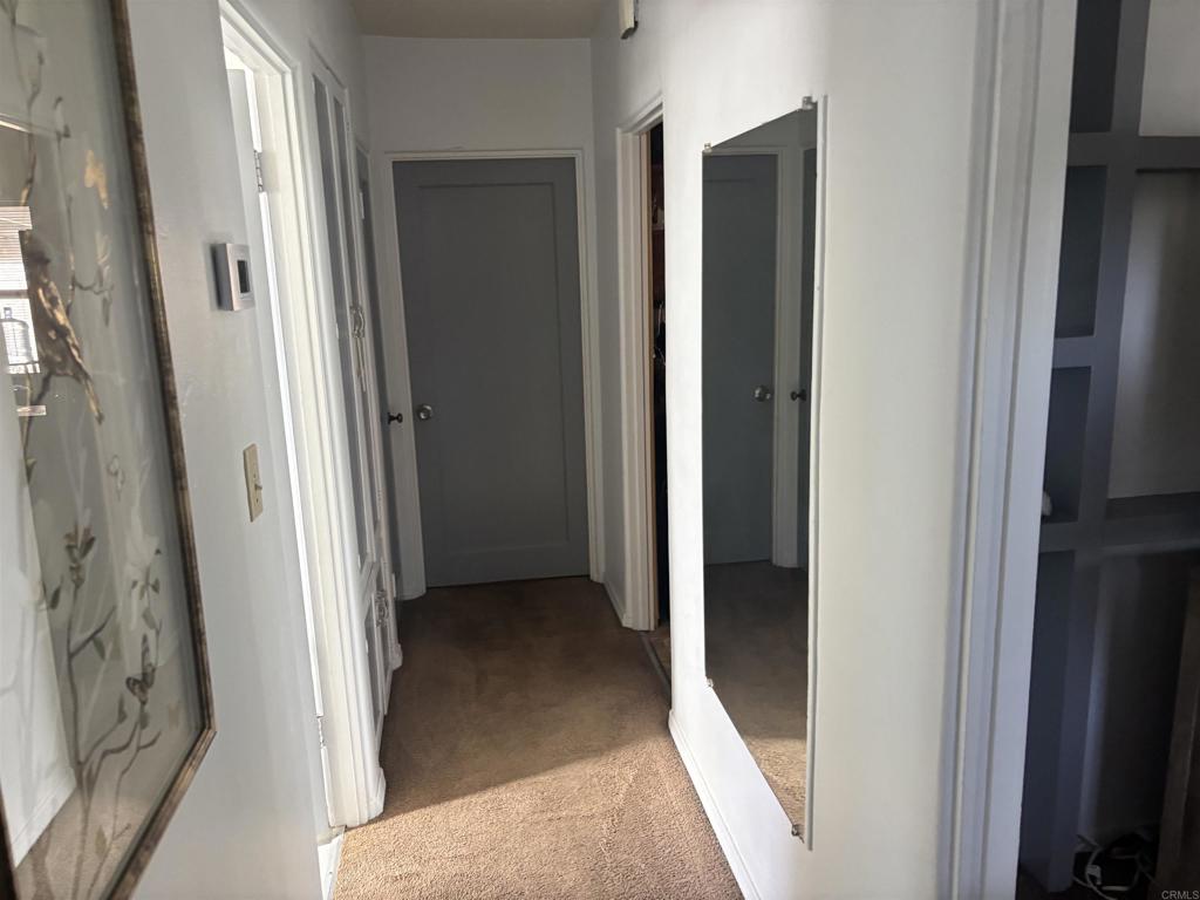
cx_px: 600
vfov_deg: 53.1
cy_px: 450
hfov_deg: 67.3
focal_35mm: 26
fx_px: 901
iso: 250
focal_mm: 5.96
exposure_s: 1/60
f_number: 1.6
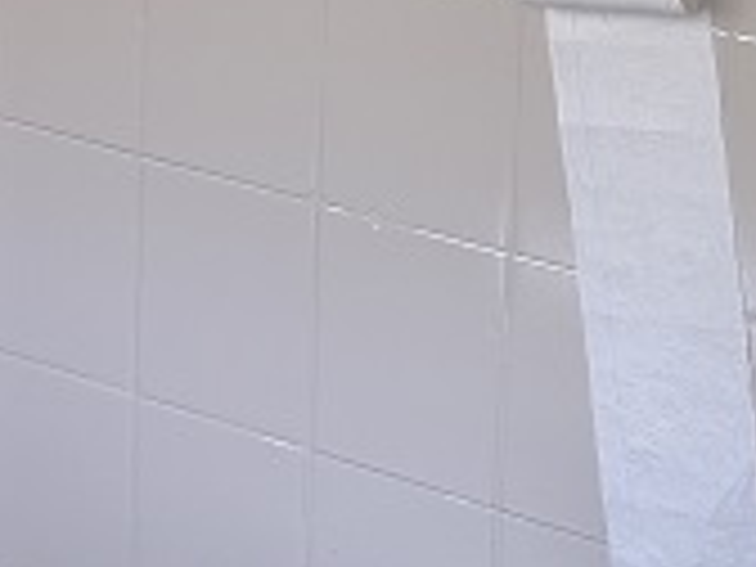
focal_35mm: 114
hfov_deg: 15.0
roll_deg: +1.4
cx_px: -598
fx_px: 2490
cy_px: -765
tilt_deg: -7.8
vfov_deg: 11.1
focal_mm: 6.76
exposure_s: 1/112
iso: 200
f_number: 1.78
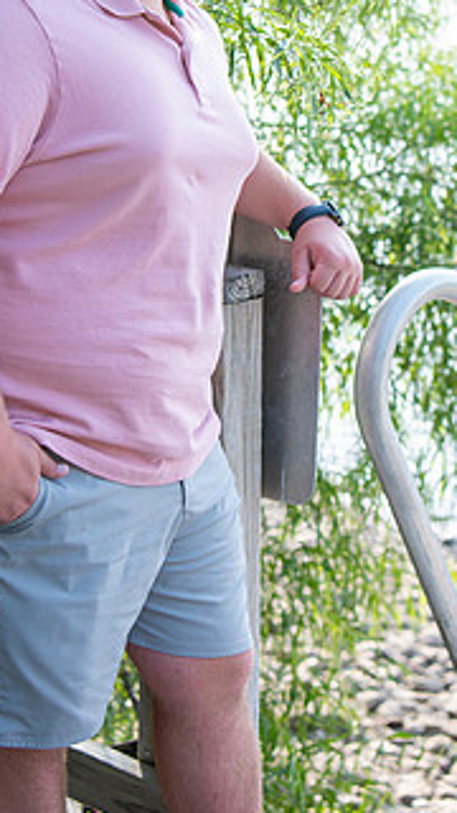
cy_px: 249
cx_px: 185
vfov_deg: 25.1
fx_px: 1810
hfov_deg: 14.4
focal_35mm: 84
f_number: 2.8
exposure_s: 1/80
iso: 100
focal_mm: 38
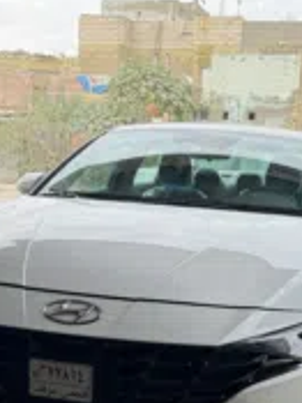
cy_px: 325
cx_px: 214
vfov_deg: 33.9
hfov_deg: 26.3
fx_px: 641
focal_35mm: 55
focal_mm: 6.76
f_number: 1.78
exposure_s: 1/255
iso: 80
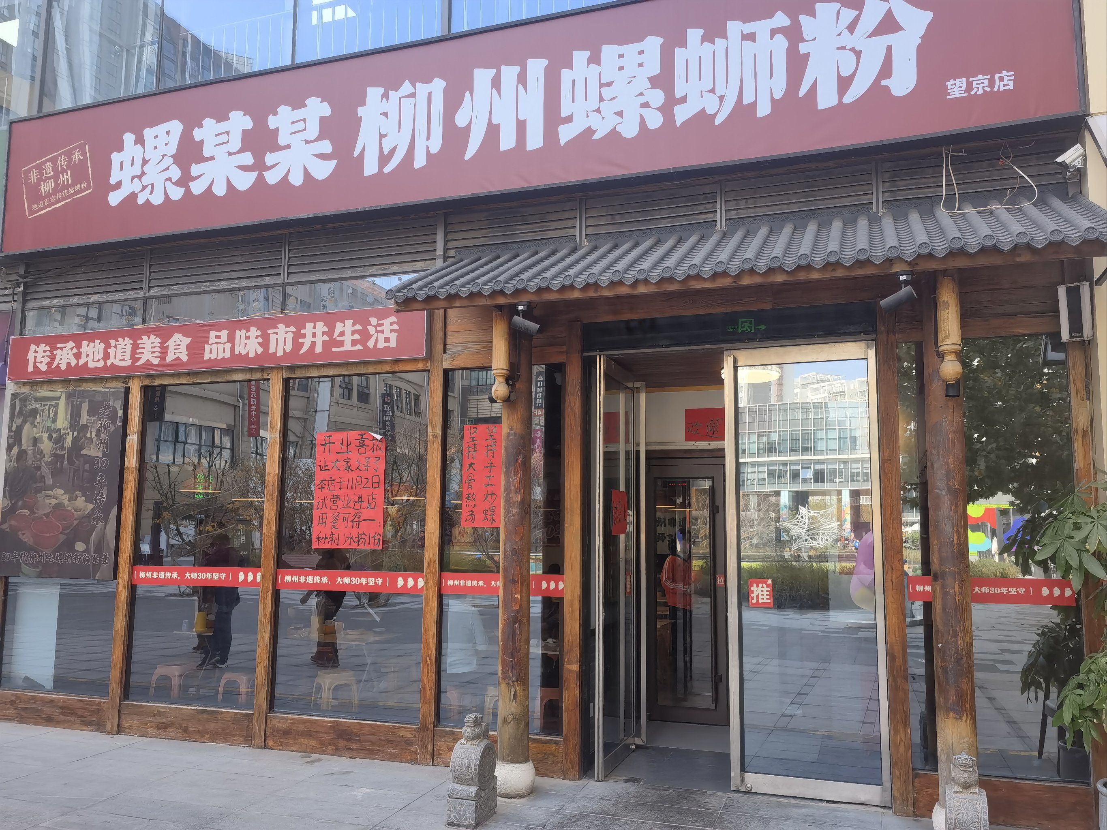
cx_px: 554
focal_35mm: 27
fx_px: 863
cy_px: 415
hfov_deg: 65.3
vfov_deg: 51.4
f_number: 1.8
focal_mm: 5.54
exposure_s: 1/909
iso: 160
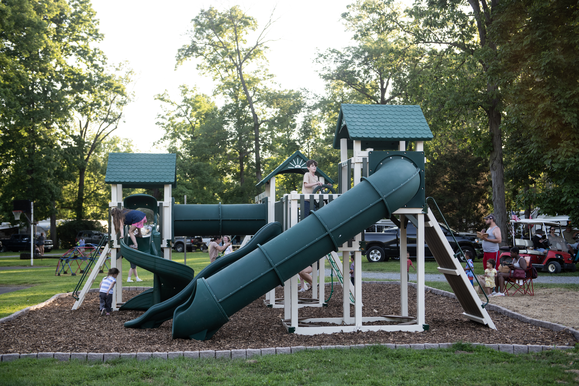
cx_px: 290
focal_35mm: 48
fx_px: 772
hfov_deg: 41.1
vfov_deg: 28.1
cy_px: 193
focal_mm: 48
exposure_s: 1/500
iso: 400
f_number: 3.5
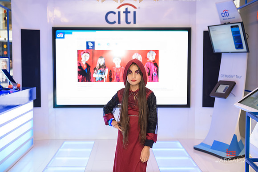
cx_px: 129
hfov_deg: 39.6
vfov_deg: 27.0
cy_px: 86
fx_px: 358
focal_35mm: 50
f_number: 3.2
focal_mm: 50
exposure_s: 1/125
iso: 800
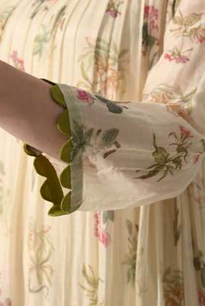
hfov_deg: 12.1
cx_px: 79
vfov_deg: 18.1
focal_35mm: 113
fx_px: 964
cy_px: 128
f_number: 8
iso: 160
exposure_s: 1/160
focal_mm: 90
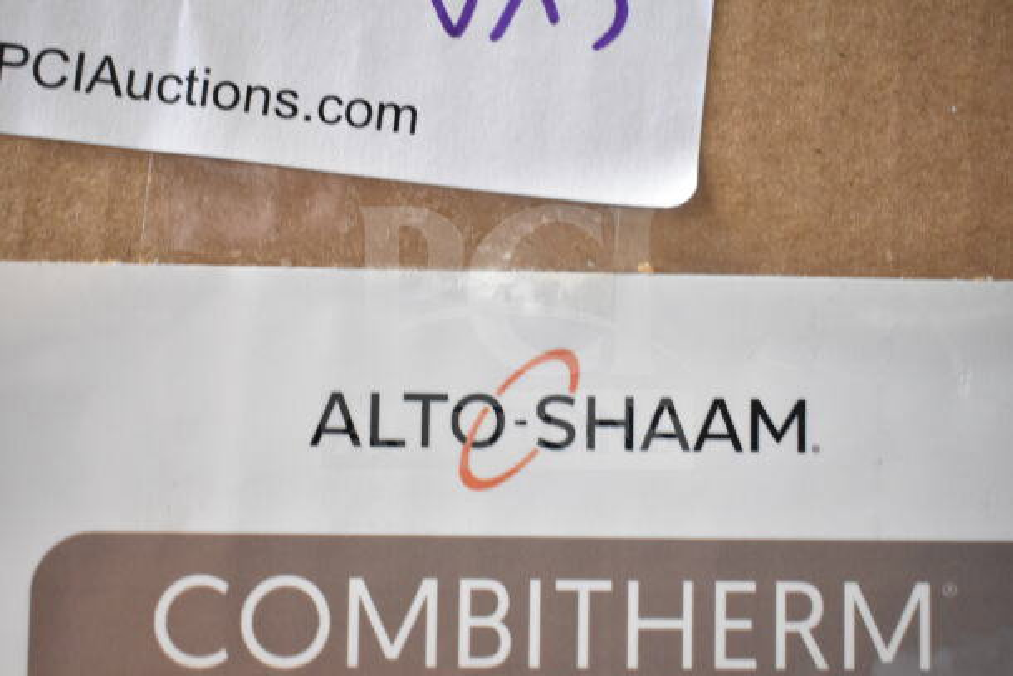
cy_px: 338
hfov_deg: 42.3
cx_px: 506
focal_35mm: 46
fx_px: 1309
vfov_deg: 29.0
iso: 2200
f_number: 4.2
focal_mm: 31
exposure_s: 1/50
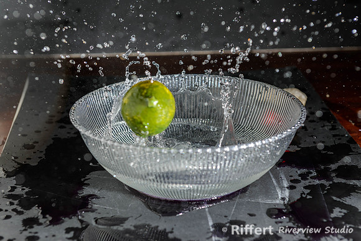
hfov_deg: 27.2
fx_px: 747
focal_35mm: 74
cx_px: 178
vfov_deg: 18.3
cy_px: 119
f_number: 5.6
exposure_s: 1/125
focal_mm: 70
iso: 100
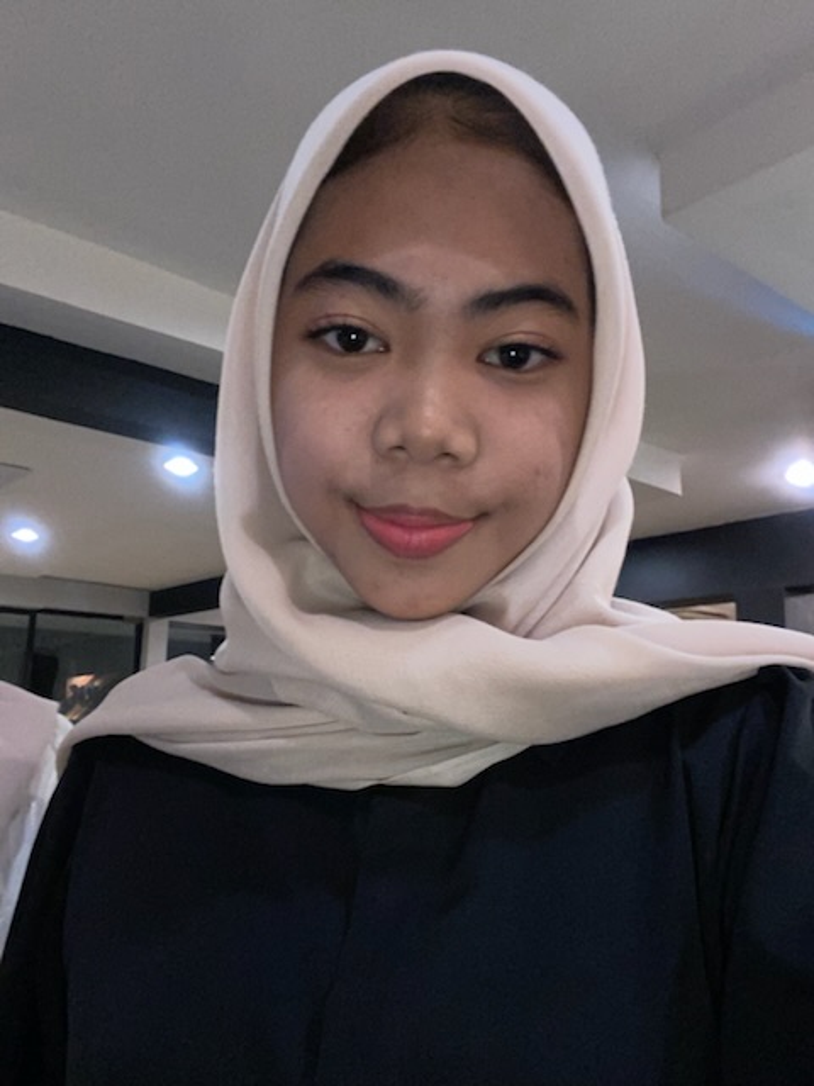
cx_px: 407
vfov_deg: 60.0
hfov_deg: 46.8
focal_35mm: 30
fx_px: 941
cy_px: 543
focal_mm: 2.71
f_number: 2.2
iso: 200
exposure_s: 1/27
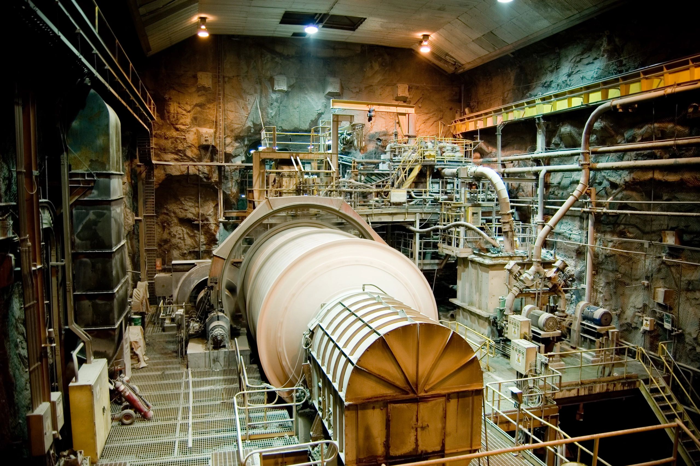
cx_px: 350
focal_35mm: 27
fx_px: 525
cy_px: 233
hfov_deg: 67.4
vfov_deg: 47.8
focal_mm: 18
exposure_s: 1/6
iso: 200
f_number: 3.5
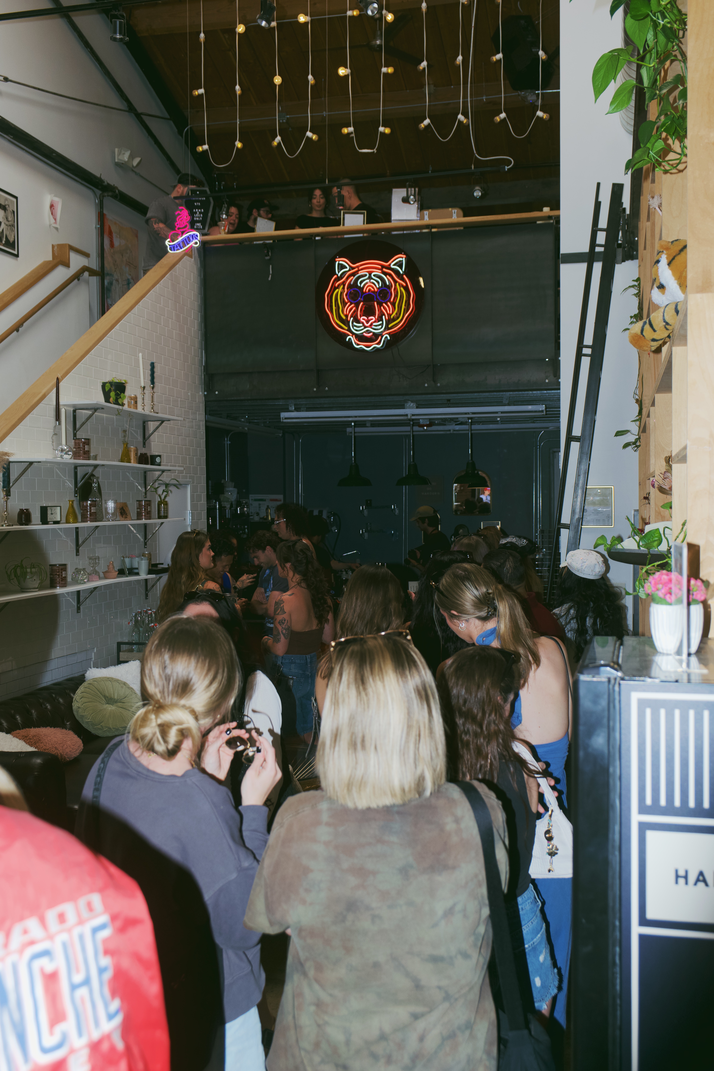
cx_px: 357
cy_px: 536
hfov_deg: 37.9
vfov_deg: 54.4
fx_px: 1041
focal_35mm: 35
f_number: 5.6
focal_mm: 35
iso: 100
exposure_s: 1/200
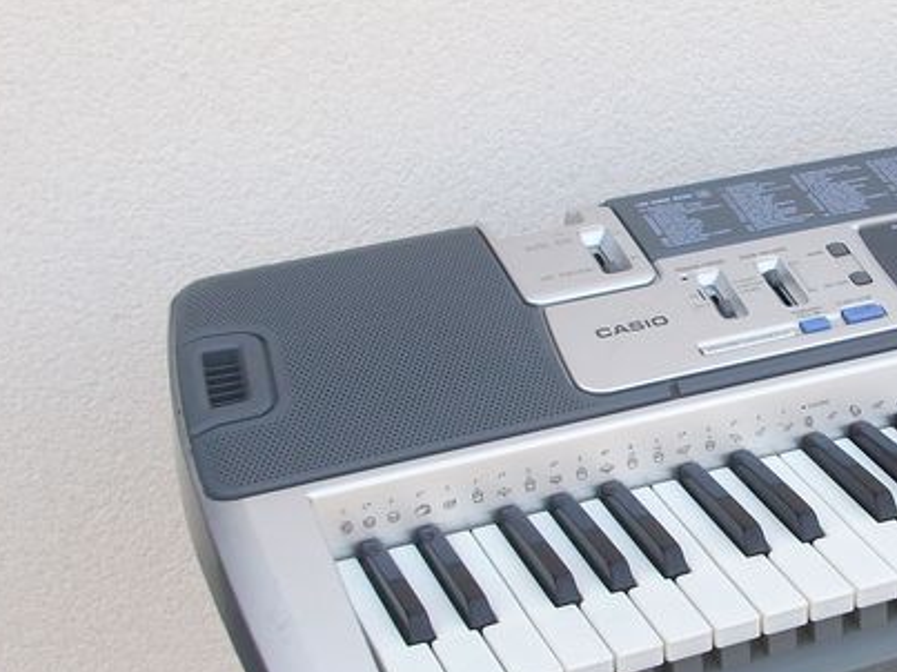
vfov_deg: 19.1
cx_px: 942
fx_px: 1995
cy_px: 394
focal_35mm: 77
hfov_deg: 24.0
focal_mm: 5.7
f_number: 2.9
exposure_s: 1/147
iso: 80
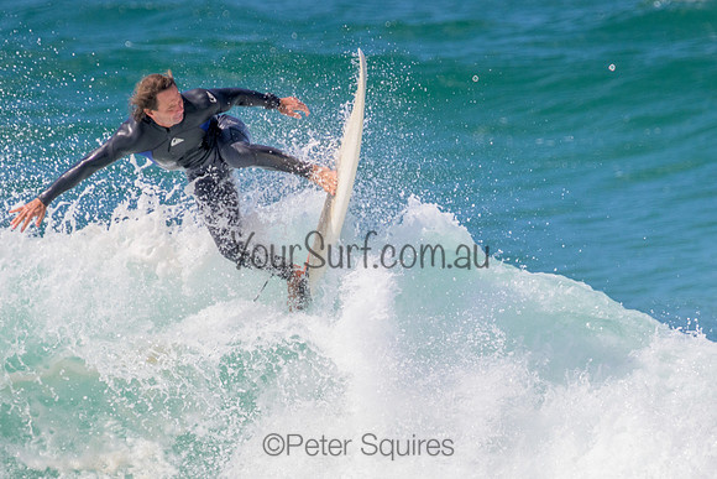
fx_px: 21788
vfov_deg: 1.3
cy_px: 306
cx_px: 490
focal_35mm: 1094
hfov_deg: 1.9
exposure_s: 1/1600
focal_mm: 800
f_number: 11
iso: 640
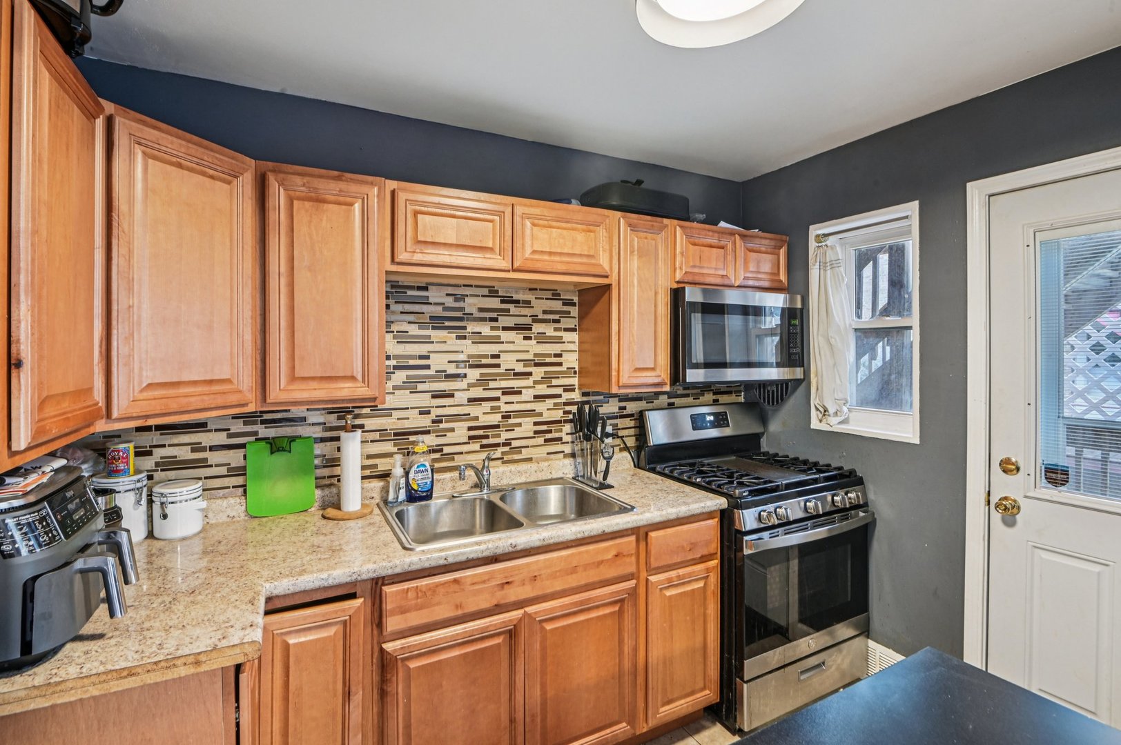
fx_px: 498
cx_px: 560
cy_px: 372
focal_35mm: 16
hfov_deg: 96.8
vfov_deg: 73.7
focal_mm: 16
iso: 400
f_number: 13
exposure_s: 1
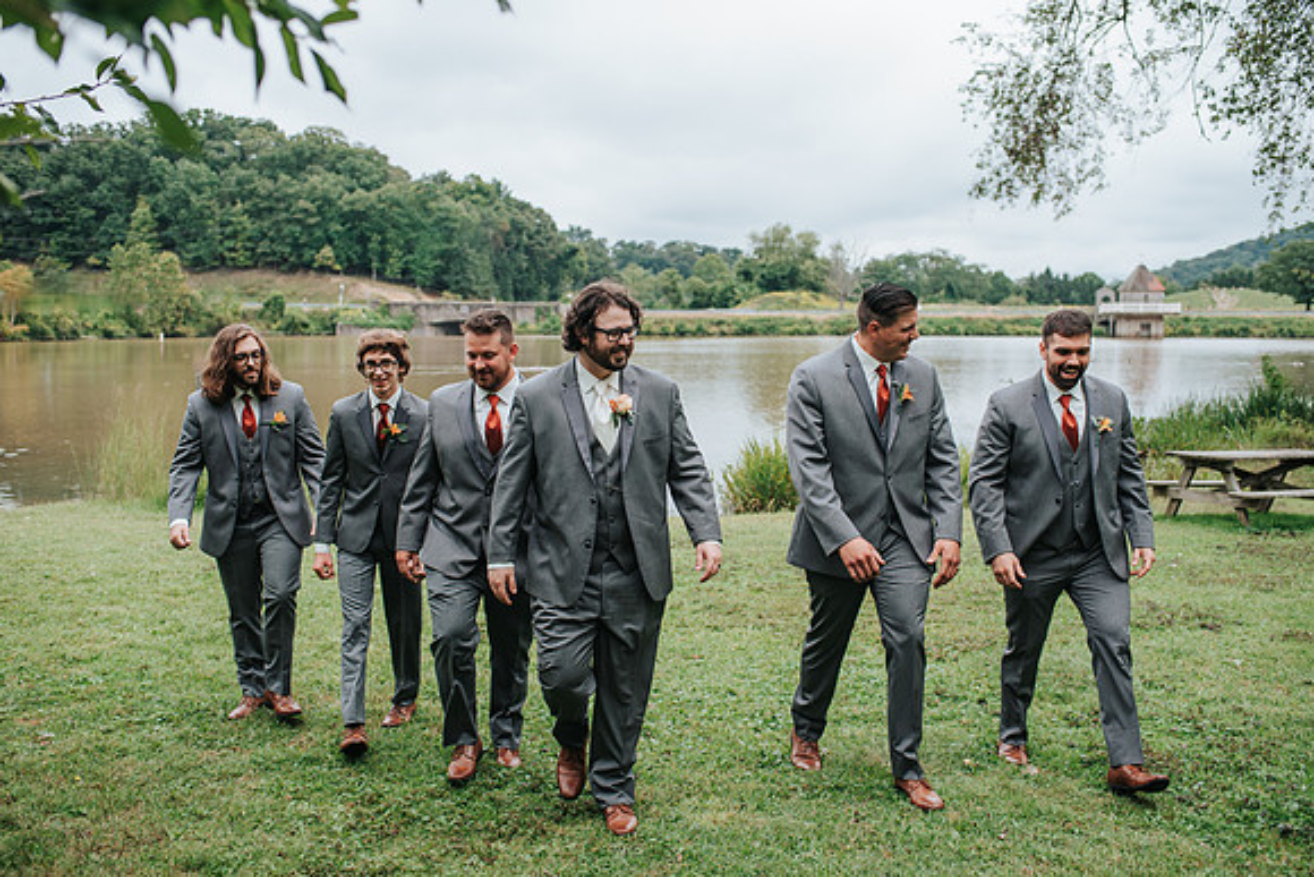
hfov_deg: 53.6
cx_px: 668
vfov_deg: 37.3
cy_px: 438
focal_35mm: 36
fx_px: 1300
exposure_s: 1/640
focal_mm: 35
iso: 100
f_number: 3.2
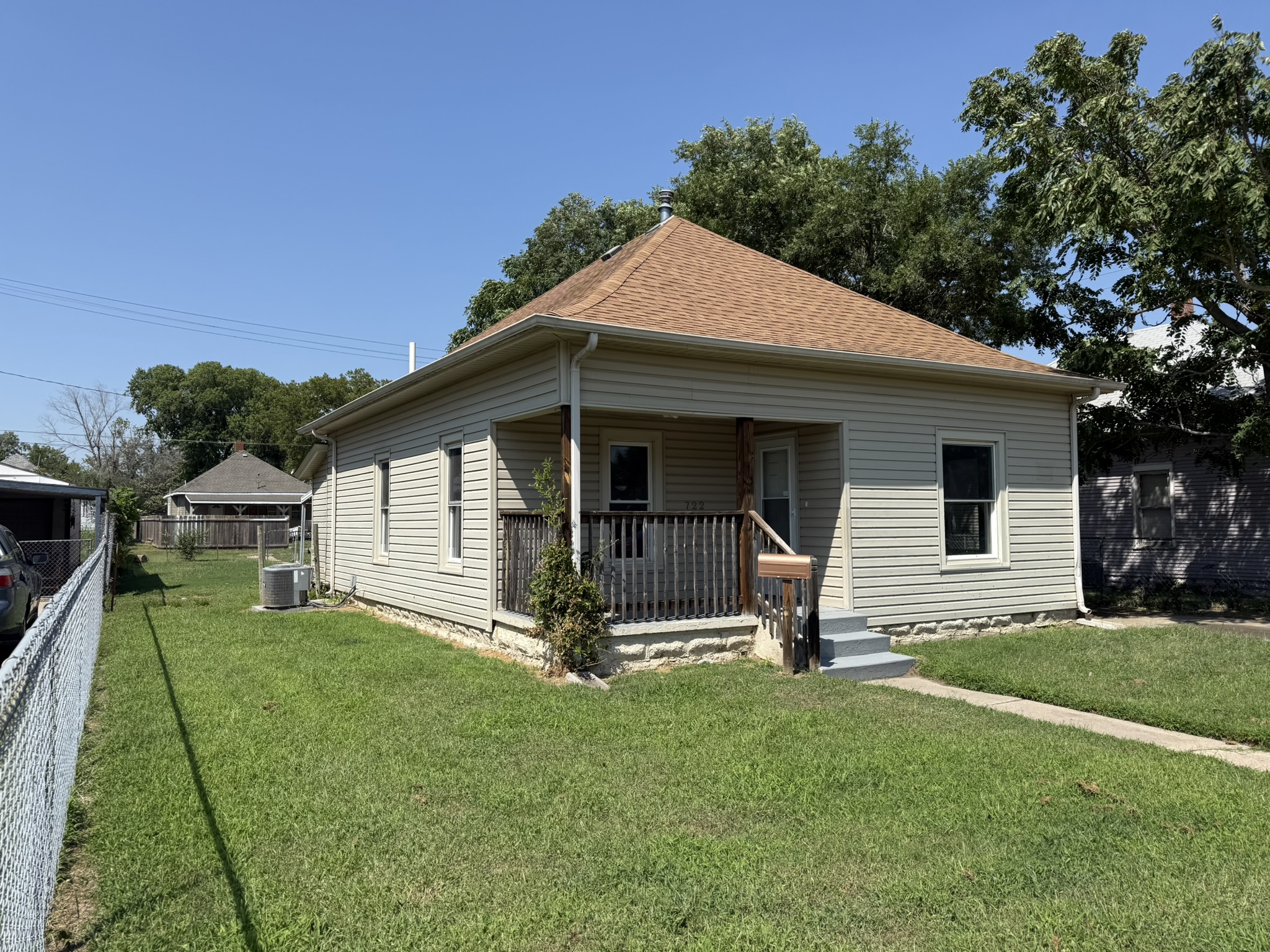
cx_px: 635
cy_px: 476
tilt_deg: +4.2
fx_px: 881
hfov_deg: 71.6
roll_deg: -0.1
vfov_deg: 56.8
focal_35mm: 24
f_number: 1.78
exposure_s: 1/4673
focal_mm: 6.76
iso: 80
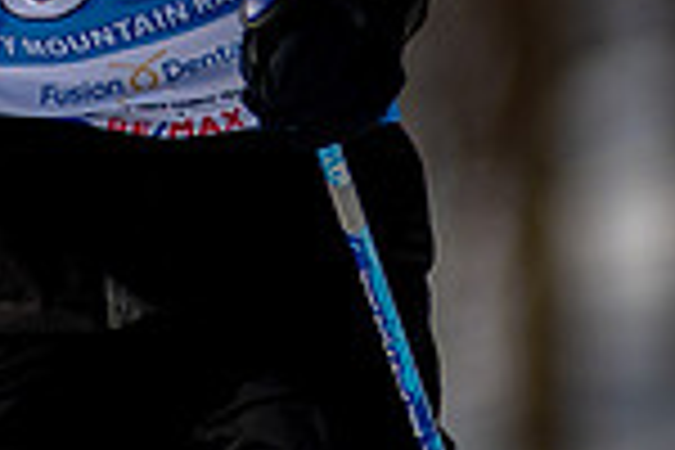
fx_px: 32566
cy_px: -272
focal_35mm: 1737
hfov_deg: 1.2
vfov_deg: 0.8
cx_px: 0
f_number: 2.8
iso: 100
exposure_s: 1/8000
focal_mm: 300
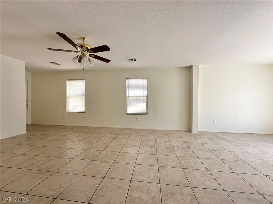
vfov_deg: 85.7
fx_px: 110
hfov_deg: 102.1
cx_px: 136
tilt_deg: +0.0
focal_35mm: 14
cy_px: 102
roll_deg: -0.3
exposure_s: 1/163
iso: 40
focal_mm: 2.22
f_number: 2.2
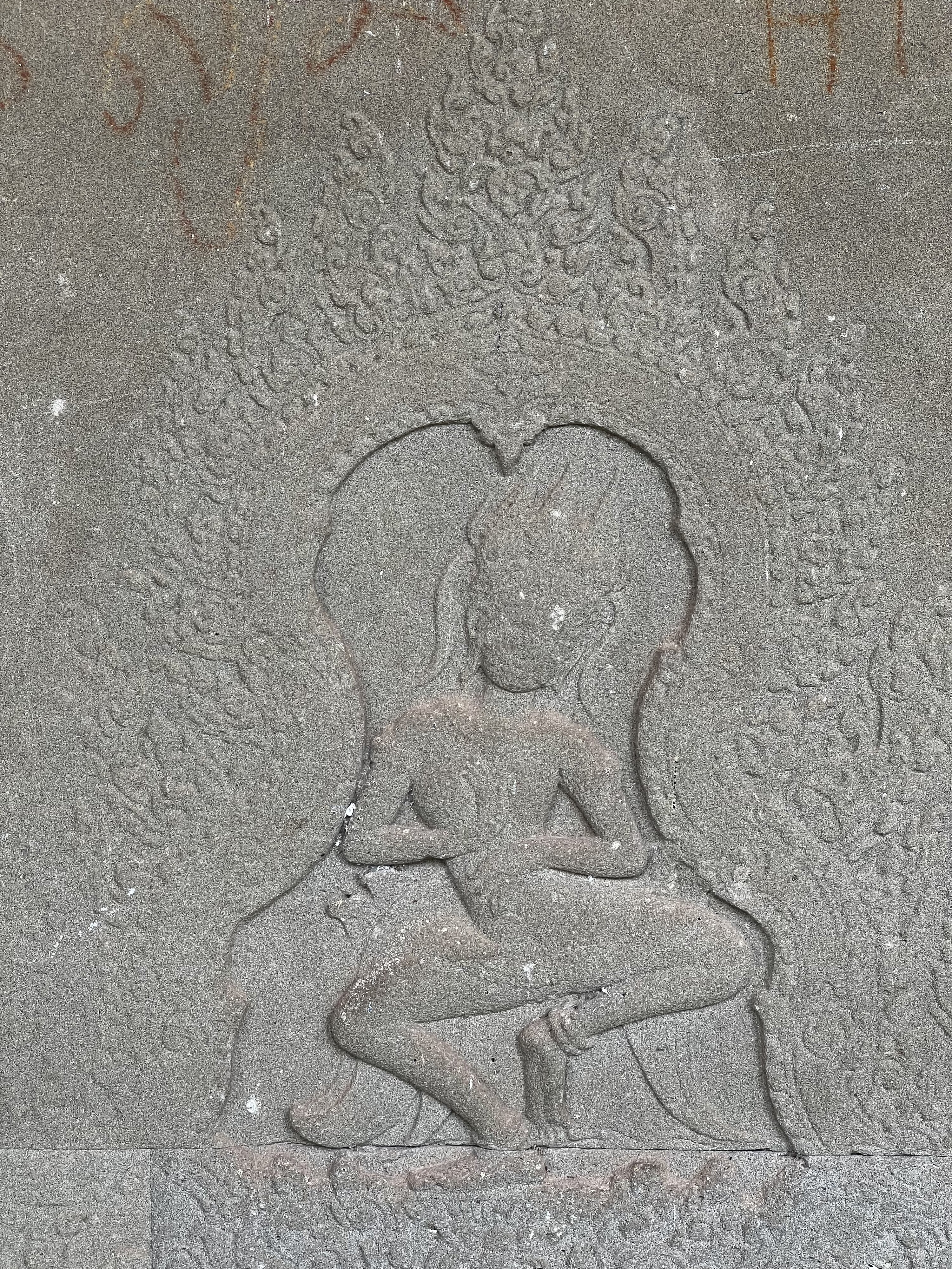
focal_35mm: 77
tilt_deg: -2.0
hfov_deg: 19.1
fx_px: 2824
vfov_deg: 25.3
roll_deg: -0.3
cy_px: 634
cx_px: 476
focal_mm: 9
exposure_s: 1/99
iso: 40
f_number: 2.8
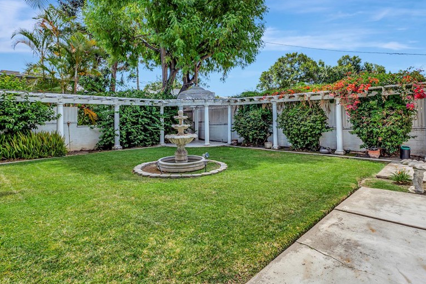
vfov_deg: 61.5
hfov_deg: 83.9
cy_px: 115
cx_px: 227
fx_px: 237
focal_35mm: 20
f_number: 5.6
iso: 100
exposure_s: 1/400
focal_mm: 10
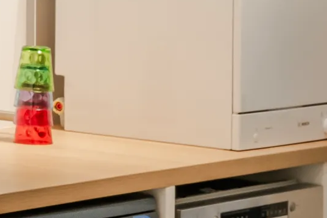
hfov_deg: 8.6
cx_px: -476
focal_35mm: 216
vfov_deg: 6.3
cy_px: -82
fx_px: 1962
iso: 100
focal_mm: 29
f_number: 11
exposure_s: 1/5
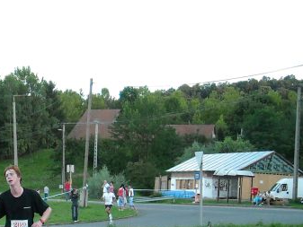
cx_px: 18
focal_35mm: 83
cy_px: 206
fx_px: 727
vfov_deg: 17.5
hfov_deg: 22.8
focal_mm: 5.7
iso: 295
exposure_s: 1/250
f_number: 2.8
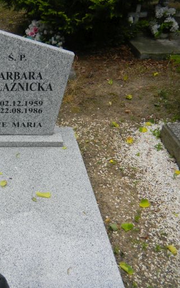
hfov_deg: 28.4
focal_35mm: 42
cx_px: -6
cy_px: 144
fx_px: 330
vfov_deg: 47.2
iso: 80
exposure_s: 1/304
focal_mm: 5.3
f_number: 3.9
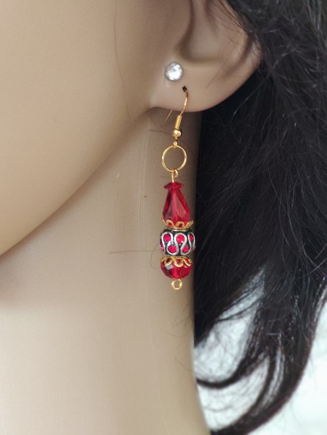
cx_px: 164
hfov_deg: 28.1
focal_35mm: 52
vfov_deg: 36.8
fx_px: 655
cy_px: 218
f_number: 2.4
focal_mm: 5.54
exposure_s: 1/33
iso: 1577
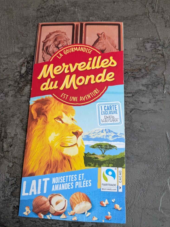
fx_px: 170
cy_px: 115
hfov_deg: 53.1
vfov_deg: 67.3
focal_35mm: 26
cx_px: 82
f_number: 1.89
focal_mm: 5.43
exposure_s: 1/100
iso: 136
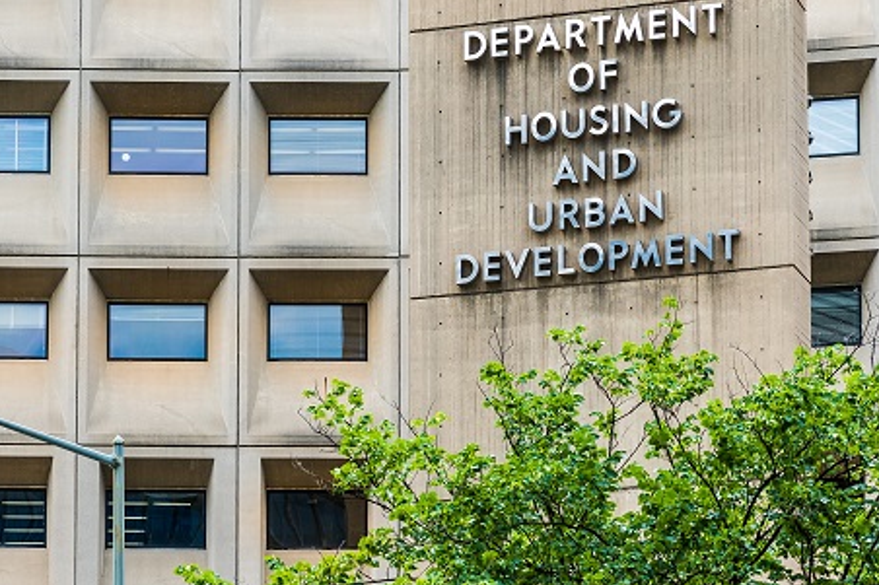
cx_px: 393
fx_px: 3783
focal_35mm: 155
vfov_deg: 8.8
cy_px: 85
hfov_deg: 13.3
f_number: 8
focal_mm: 70
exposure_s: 1/200
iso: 200
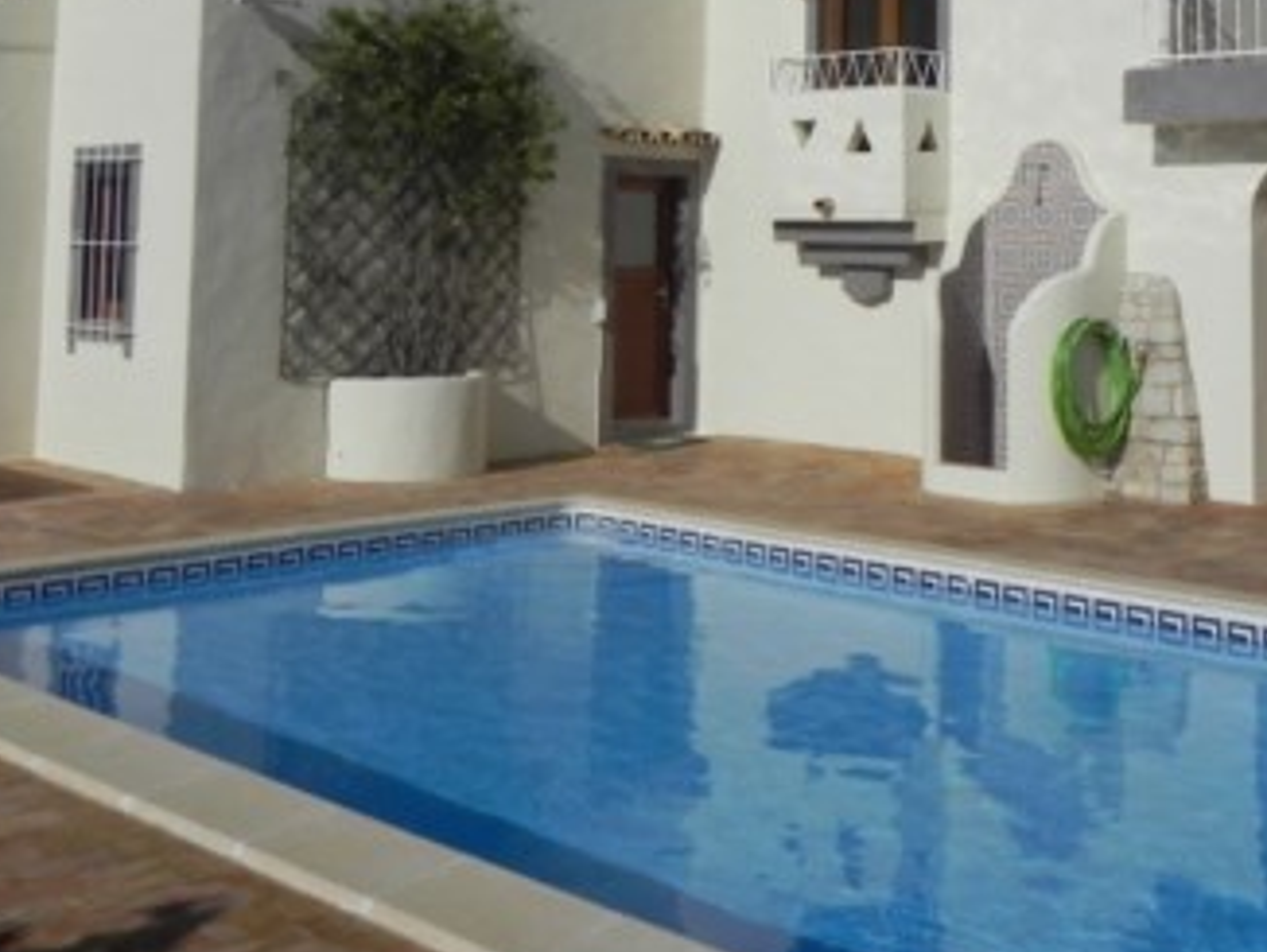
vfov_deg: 27.4
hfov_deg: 37.2
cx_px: 808
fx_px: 1868
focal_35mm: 51
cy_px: 70
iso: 160
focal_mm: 4.6
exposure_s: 1/1362
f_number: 8
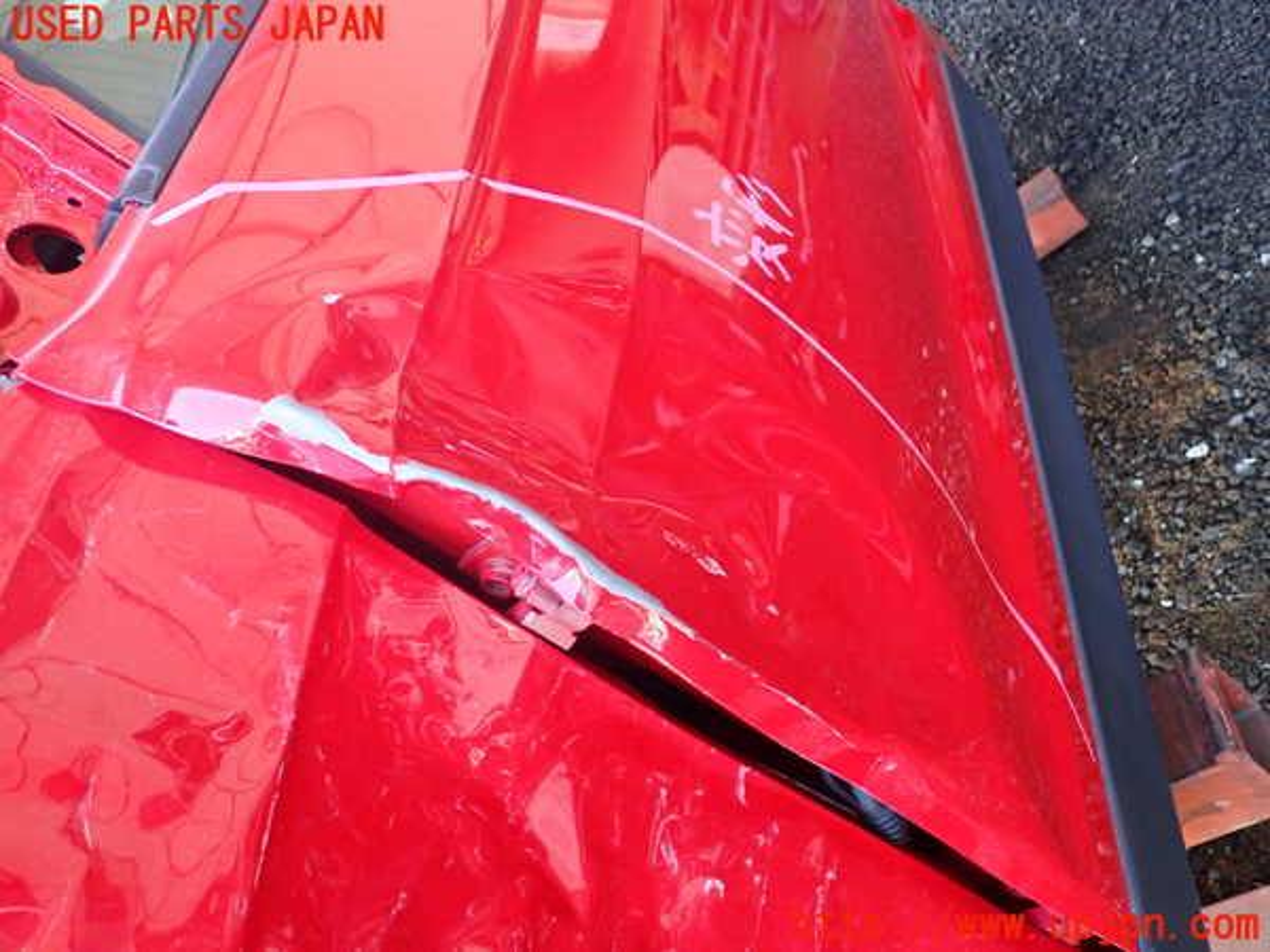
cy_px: 476
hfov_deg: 60.0
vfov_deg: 46.8
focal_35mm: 30
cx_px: 635
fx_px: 1101
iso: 500
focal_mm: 5.4
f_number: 2.3
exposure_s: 1/250
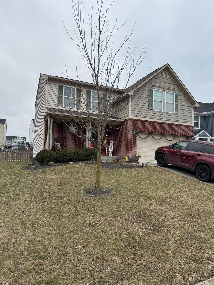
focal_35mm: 24
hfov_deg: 56.8
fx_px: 198
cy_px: 142
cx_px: 107
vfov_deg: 71.6
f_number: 1.78
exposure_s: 1/1869
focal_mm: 6.76
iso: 80
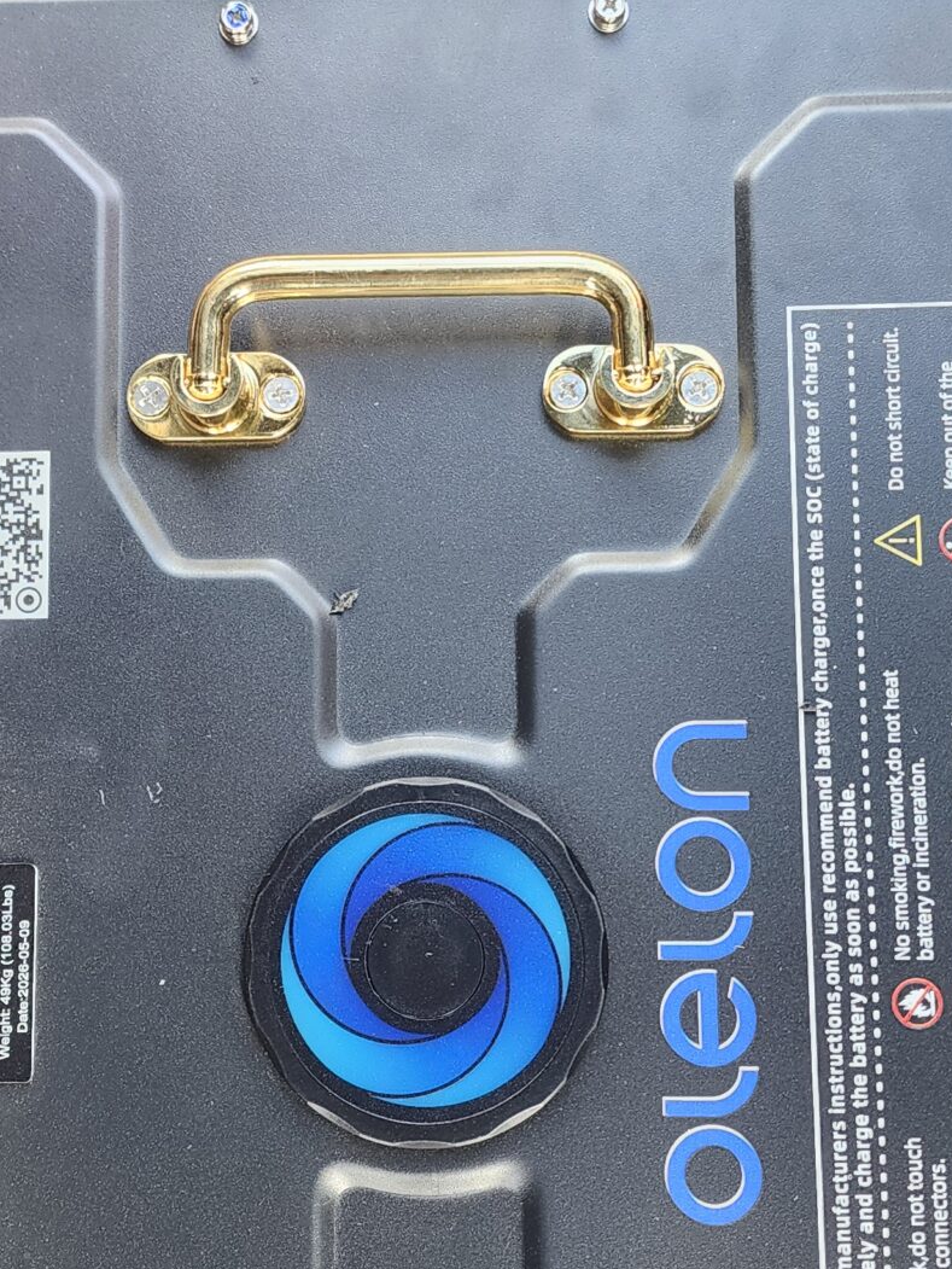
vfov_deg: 34.3
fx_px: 2052
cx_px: 405
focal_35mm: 56
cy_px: 656
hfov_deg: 26.1
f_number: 1.8
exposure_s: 1/100
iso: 100
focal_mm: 6.4
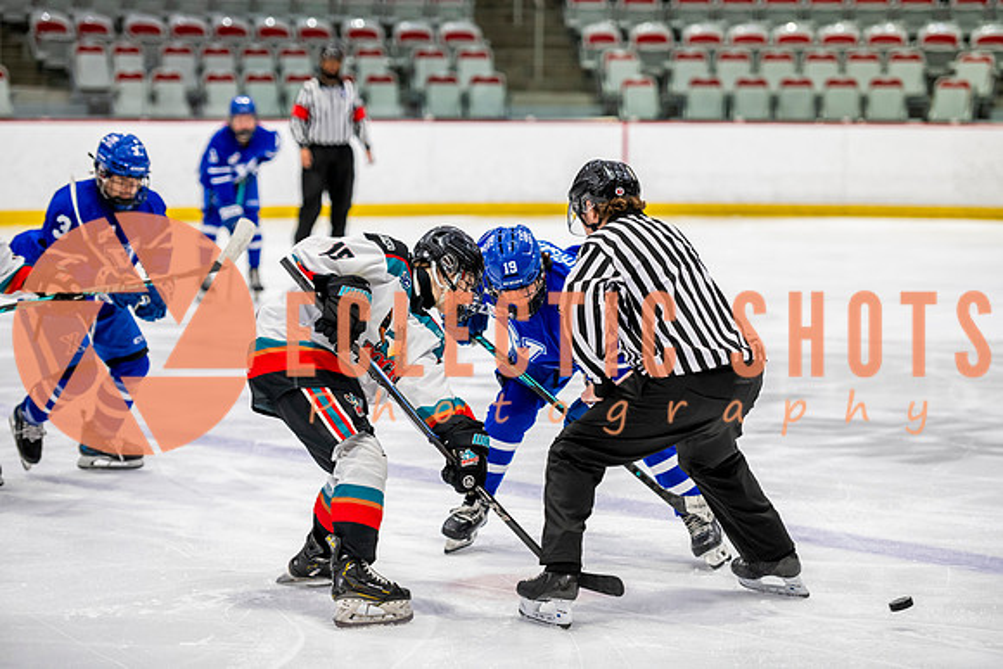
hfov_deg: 16.4
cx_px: 521
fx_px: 3474
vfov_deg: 11.0
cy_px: 322
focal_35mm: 125
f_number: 3.2
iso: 1600
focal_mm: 120
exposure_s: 1/800
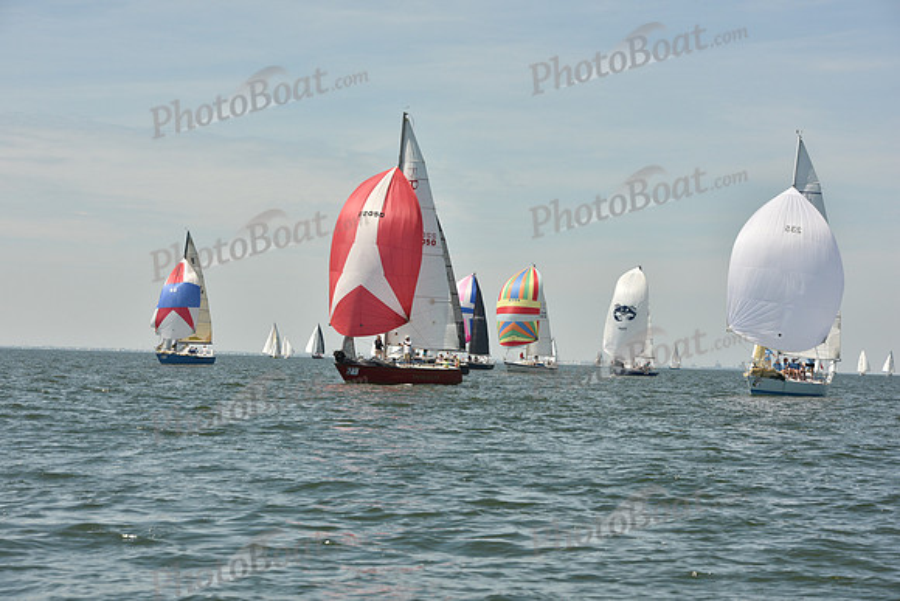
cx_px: 450
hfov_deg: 20.4
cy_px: 300
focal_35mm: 100
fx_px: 2500
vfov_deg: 13.7
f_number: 9
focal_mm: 100
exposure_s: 1/1250
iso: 320
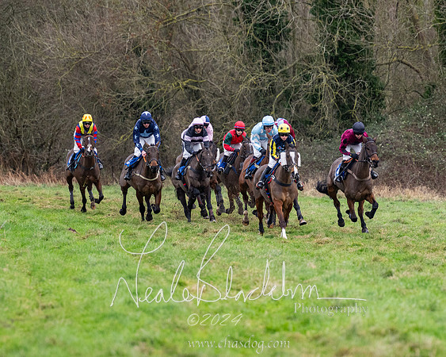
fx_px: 4883
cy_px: 174
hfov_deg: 5.2
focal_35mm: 370
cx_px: 293
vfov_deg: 4.2
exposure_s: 1/1250
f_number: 4
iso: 800
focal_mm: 200
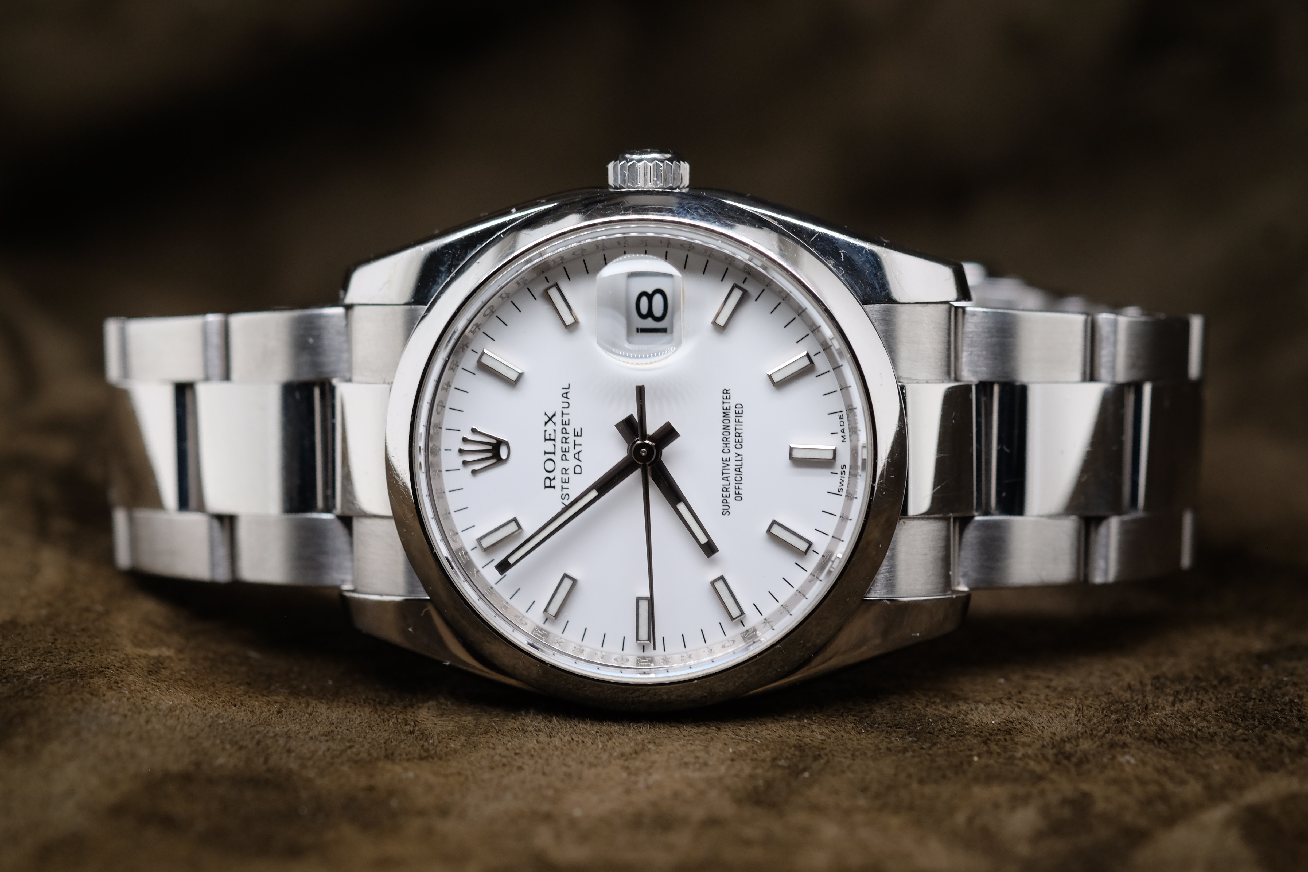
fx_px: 3270
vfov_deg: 15.2
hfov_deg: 22.6
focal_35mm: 90
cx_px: 654
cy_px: 436
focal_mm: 60
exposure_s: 1/60
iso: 640
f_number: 5.6
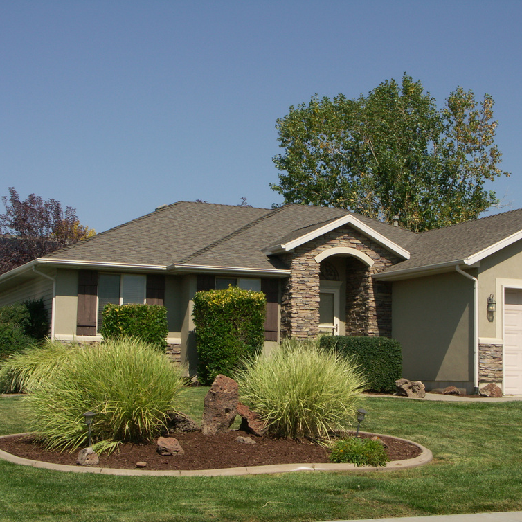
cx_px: 336
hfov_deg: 28.5
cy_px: 264
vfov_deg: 28.6
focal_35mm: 60
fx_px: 1024
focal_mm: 12.92
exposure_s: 1/320
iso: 64
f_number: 7.1
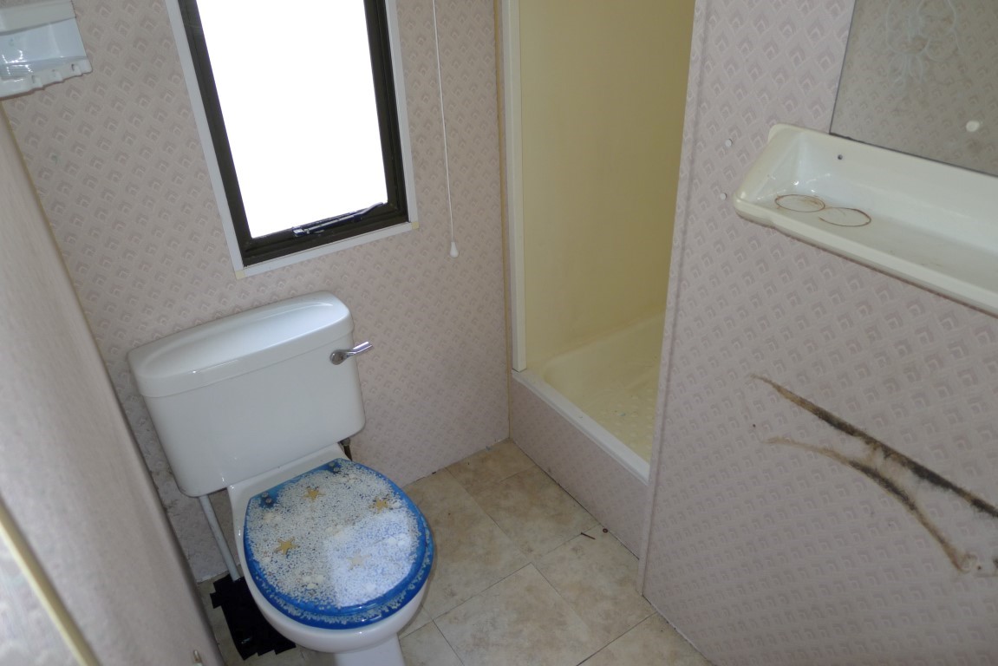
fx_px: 665
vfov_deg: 53.2
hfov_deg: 73.7
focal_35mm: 24
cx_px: 499
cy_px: 333
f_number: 2
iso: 100
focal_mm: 5.1
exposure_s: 1/60
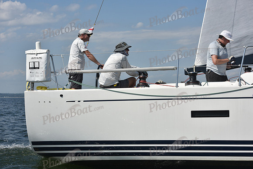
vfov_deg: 19.5
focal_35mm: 70
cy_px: 84
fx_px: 492
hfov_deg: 28.8
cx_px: 126
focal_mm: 70
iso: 250
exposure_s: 1/1250
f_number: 10
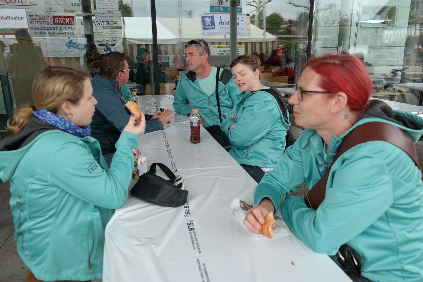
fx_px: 317
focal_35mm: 27
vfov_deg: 47.9
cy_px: 141
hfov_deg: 67.4
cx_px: 212
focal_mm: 18
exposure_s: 1/125
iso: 100
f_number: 4.5
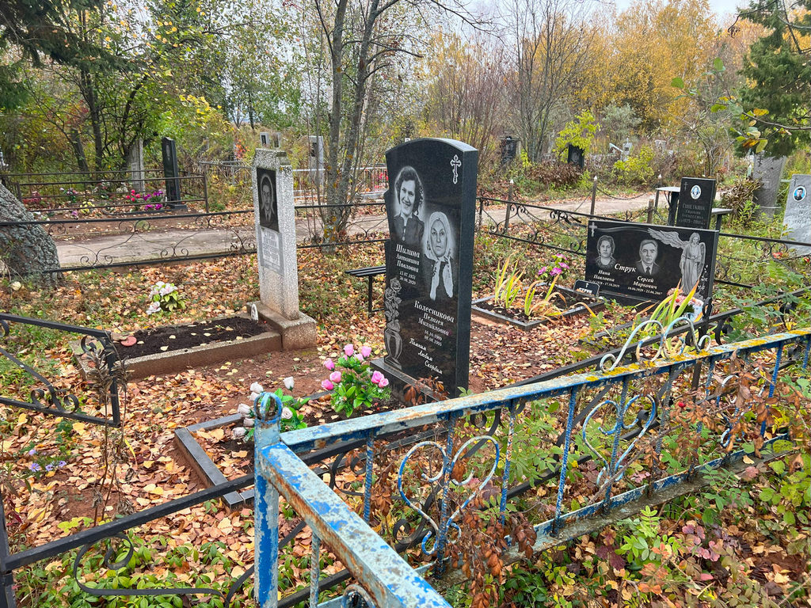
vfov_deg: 53.1
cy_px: 304
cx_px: 406
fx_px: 609
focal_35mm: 26
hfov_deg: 67.3
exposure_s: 1/125
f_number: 1.5
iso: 32
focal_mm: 5.7
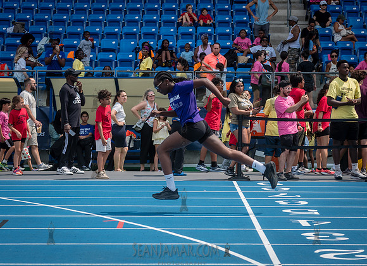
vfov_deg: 13.5
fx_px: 1127
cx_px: 247
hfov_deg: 18.4
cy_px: 141
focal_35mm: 108
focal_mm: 80
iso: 160
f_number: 5
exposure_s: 1/1000
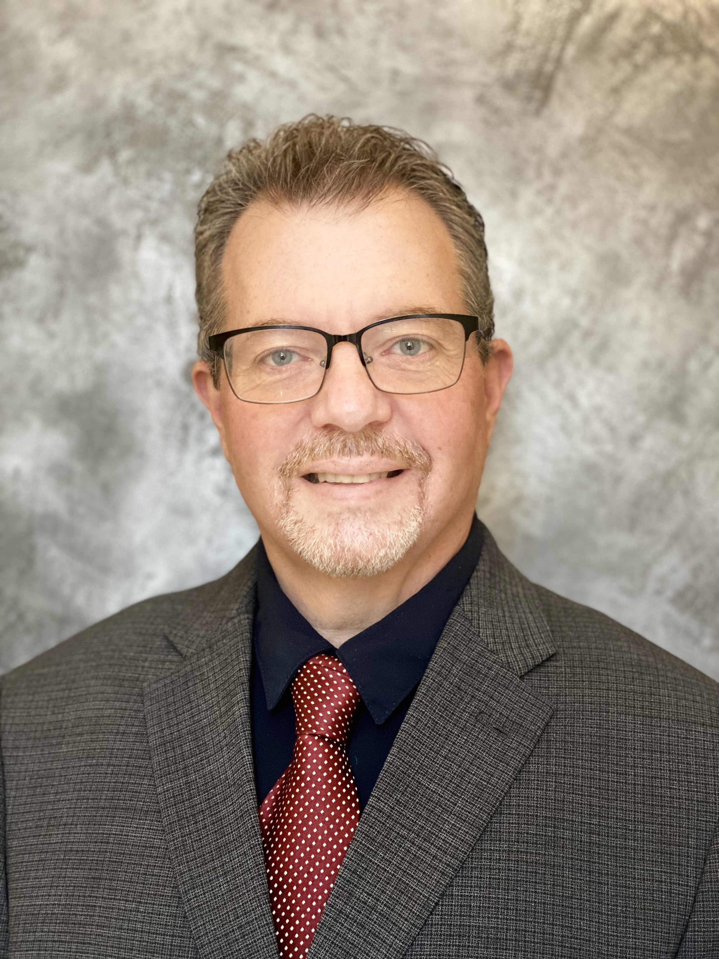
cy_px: 480
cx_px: 360
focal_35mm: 52
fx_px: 1440
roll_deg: -0.8
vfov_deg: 36.8
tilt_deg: +1.9
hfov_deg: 28.0
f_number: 2
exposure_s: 1/33
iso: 250
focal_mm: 6
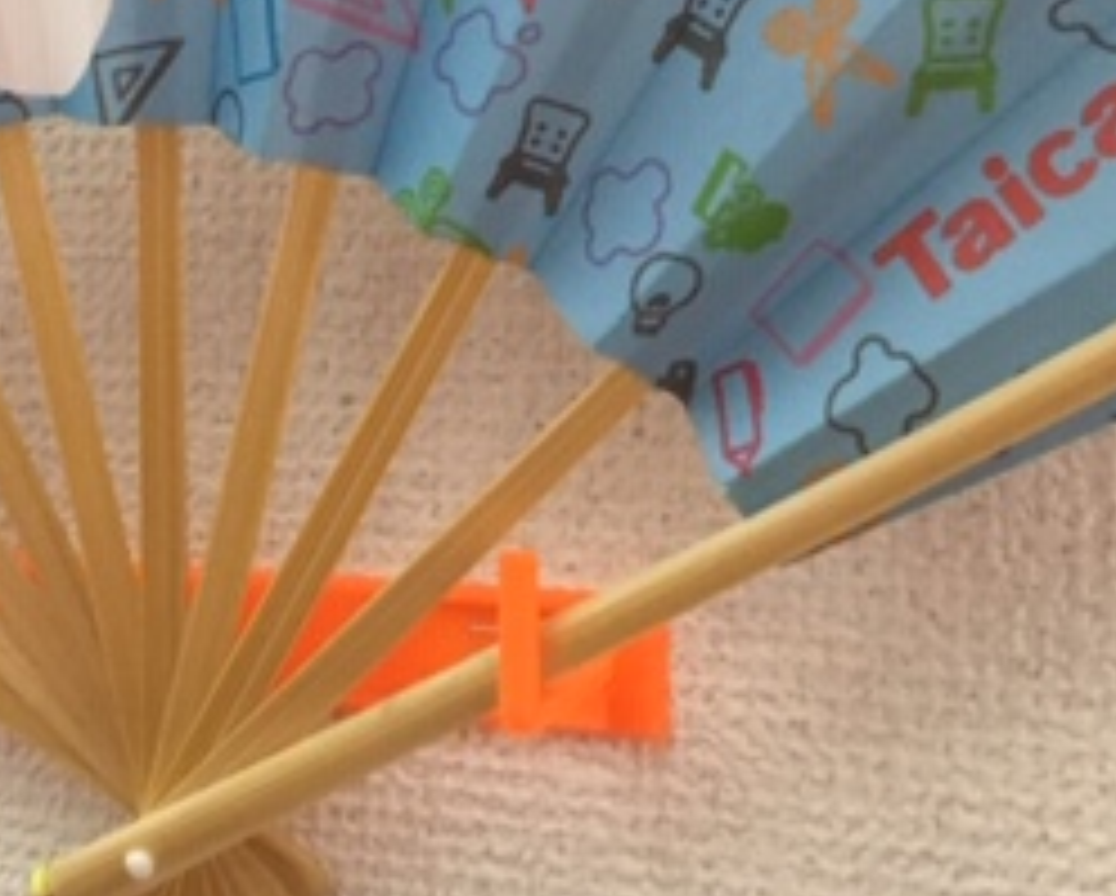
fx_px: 2414
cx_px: 364
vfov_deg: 20.6
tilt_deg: +6.2
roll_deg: -2.9
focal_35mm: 73
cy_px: 117
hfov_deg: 25.9
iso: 200
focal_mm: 4.15
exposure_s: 1/20
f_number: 2.2
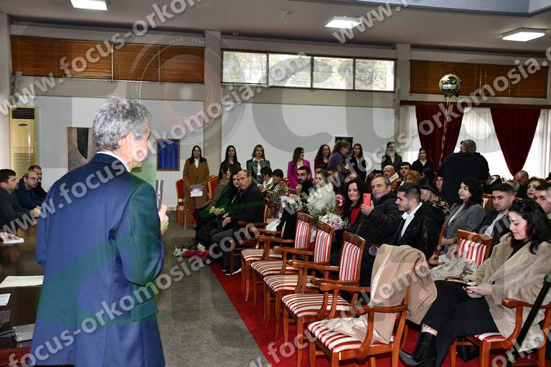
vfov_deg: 36.9
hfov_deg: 53.1
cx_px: 276
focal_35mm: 36
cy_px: 184
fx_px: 551
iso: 1600
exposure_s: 1/100
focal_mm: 24
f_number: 6.3
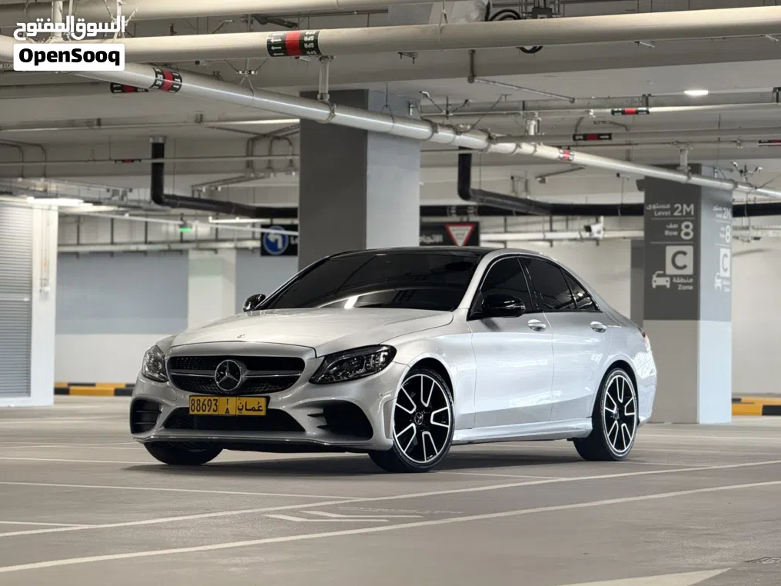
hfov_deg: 16.3
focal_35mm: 121
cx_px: 388
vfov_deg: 12.2
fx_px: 2730
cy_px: 292
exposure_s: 1/60
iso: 400
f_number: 2.8
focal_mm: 15.66
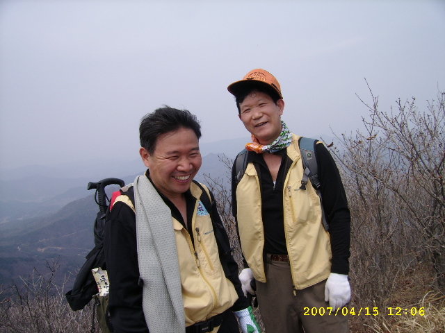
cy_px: 166
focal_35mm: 35
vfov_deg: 40.7
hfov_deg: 52.6
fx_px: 450
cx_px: 222
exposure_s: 1/458
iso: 50
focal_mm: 5.95
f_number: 5.8
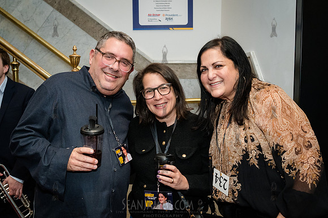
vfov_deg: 32.9
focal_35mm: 41
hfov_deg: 47.9
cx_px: 164
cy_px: 115
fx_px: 369
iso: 6400
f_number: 5
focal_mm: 35
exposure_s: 1/320
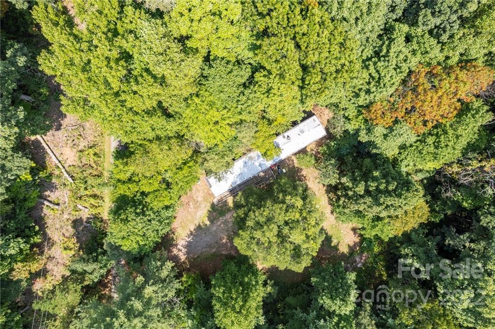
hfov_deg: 78.6
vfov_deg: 57.1
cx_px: 248
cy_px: 164
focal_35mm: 22
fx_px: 302
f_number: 2.8
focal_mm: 8.38
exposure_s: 1/1000
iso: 100
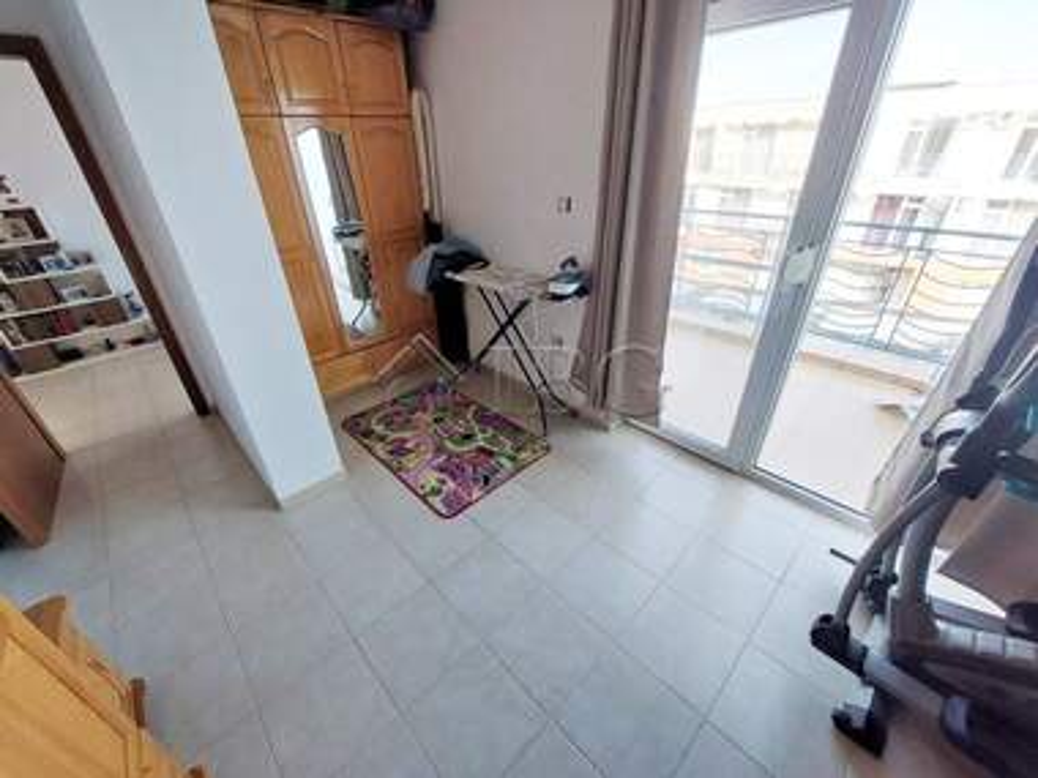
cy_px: 389
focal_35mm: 13
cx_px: 519
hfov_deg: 106.2
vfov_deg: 89.9
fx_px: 390
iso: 80
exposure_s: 1/100
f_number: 2.2
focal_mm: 1.74
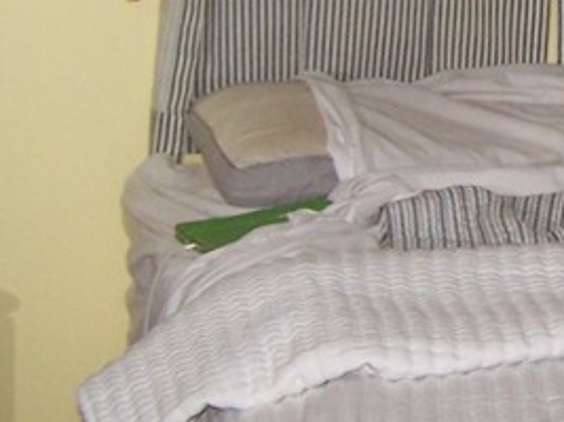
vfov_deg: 10.1
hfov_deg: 12.7
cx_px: 904
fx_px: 2378
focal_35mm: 146
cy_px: 4
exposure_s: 1/60
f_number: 2.8
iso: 140
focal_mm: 6.3
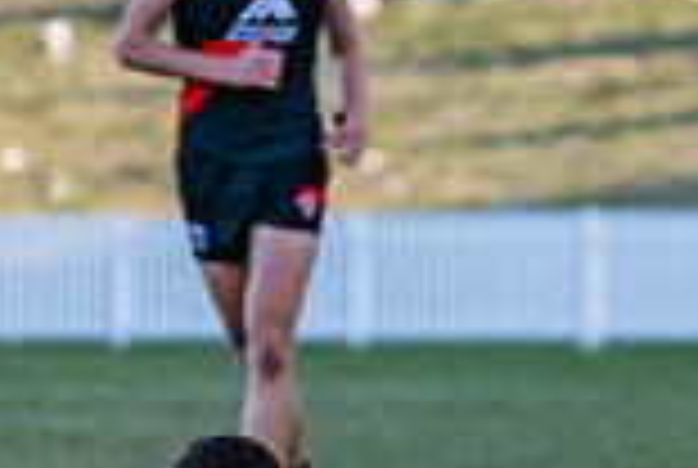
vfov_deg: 1.7
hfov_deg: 2.5
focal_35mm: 814
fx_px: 15813
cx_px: 256
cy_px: 328
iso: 800
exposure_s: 1/1600
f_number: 4
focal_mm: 210
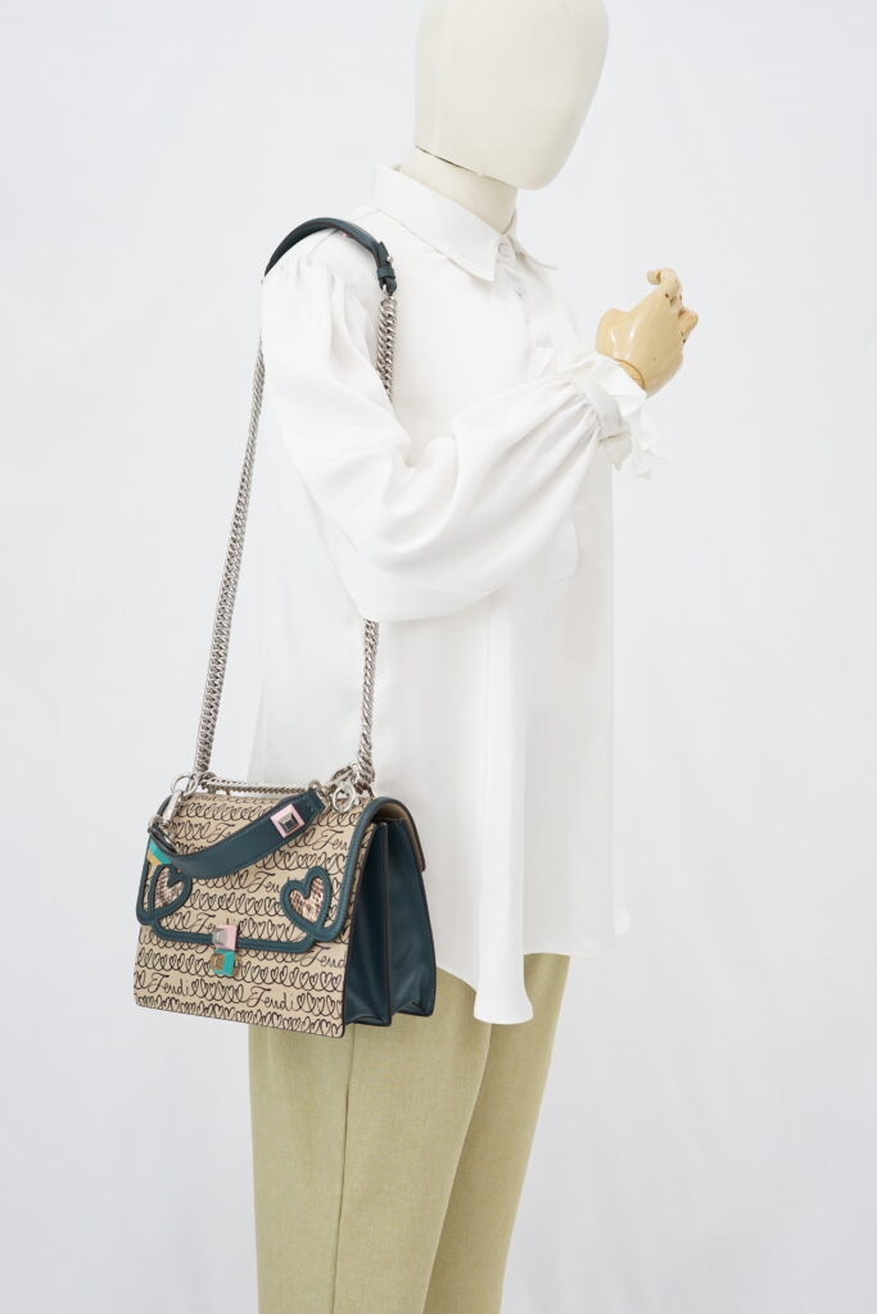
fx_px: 1826
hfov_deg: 27.0
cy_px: 657
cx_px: 438
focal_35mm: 50
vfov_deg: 39.6
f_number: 6.3
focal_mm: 50
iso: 640
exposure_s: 1/8
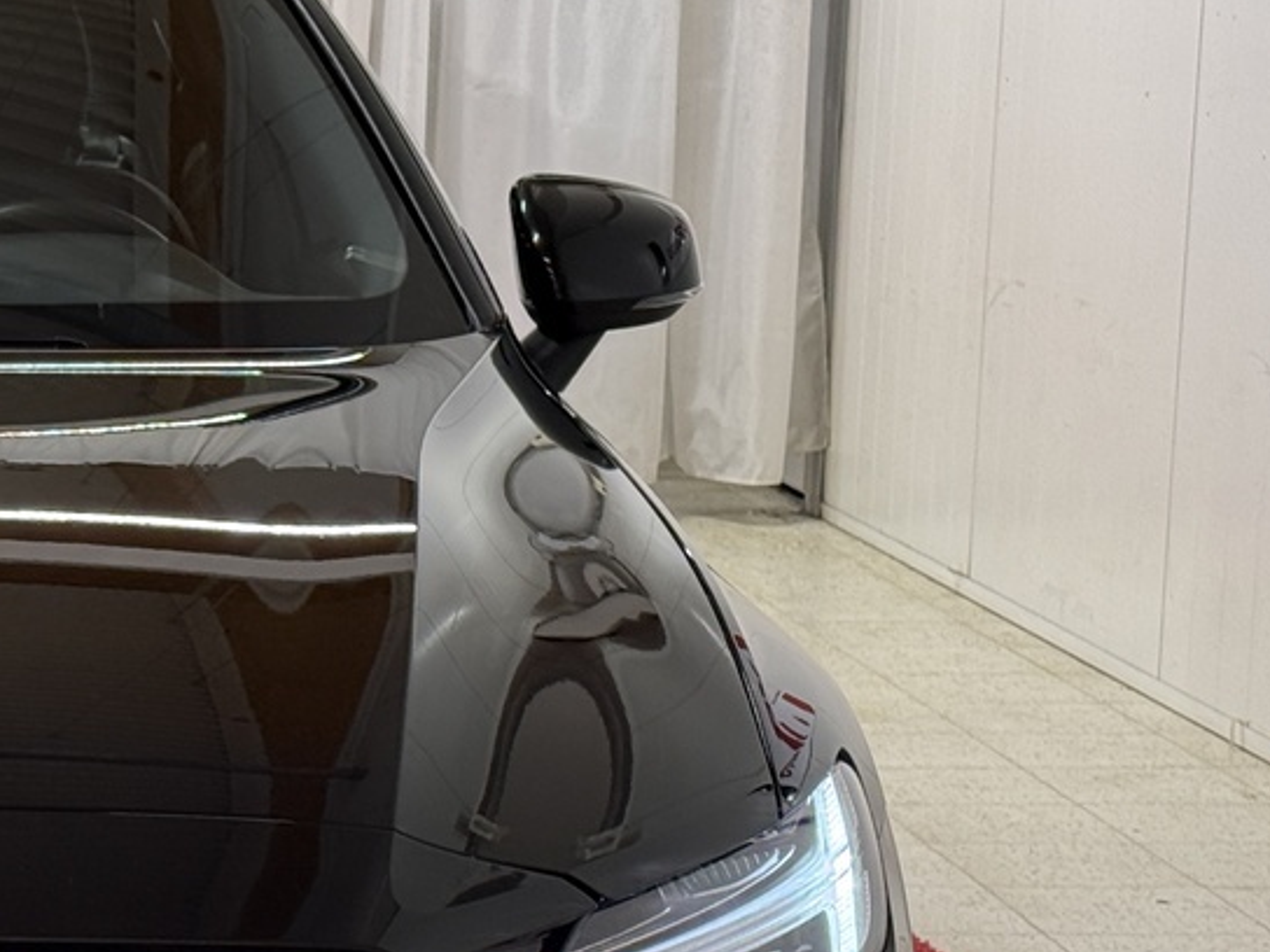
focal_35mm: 127
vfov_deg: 11.6
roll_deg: +0.0
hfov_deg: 14.9
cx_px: -301
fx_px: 4659
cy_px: 828
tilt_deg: -10.9
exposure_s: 1/58
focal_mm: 6.76
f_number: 1.78
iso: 160
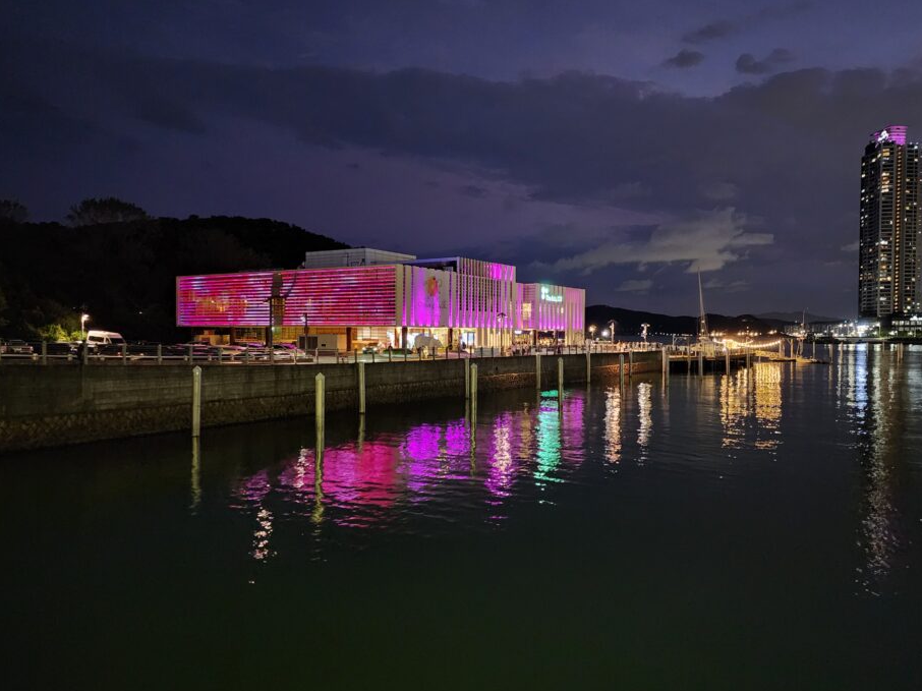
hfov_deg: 67.2
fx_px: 692
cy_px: 356
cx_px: 501
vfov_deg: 53.0
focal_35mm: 26
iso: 1250
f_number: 1.8
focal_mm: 6.4
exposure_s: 1/24
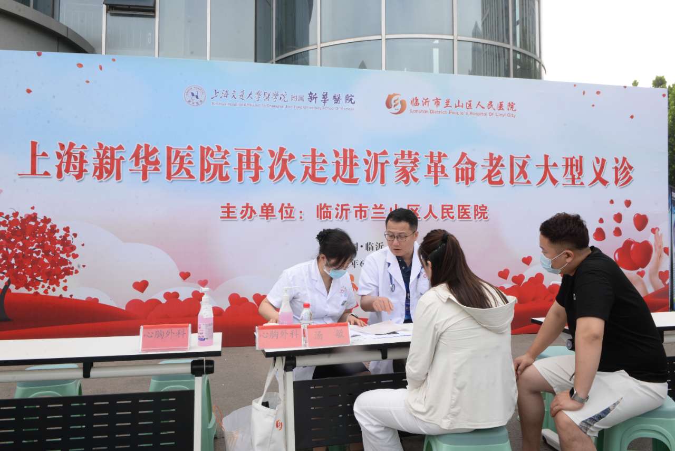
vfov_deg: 46.4
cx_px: 338
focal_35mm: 28
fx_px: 525
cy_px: 226
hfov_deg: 65.5
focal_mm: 28
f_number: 16
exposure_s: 1/160
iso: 640
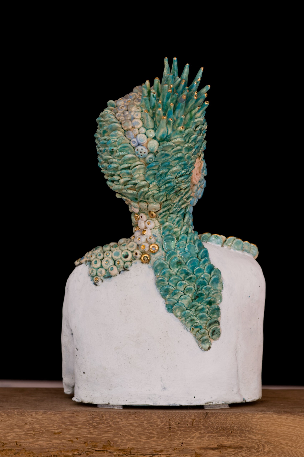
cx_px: 152
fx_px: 2791
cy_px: 228
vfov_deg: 9.4
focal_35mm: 220
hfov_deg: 6.2
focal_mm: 220
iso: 500
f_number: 8
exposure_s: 1/40
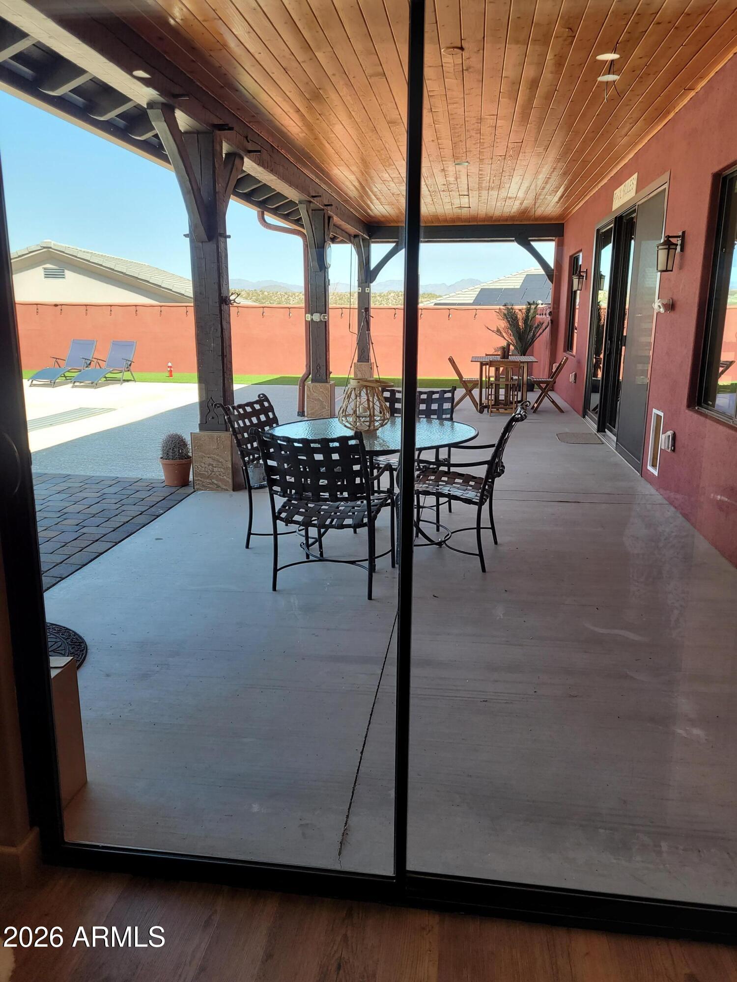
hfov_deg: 53.1
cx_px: 368
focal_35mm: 26
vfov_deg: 67.3
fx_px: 738
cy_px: 491
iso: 40
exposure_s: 1/218
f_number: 1.8
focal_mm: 5.4
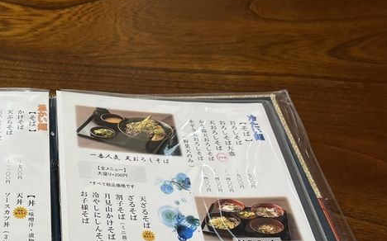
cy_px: 194
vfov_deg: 26.3
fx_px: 506
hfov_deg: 39.4
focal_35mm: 48
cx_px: 53
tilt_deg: -55.1
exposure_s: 1/120
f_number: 1.6
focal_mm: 5.1
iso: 100
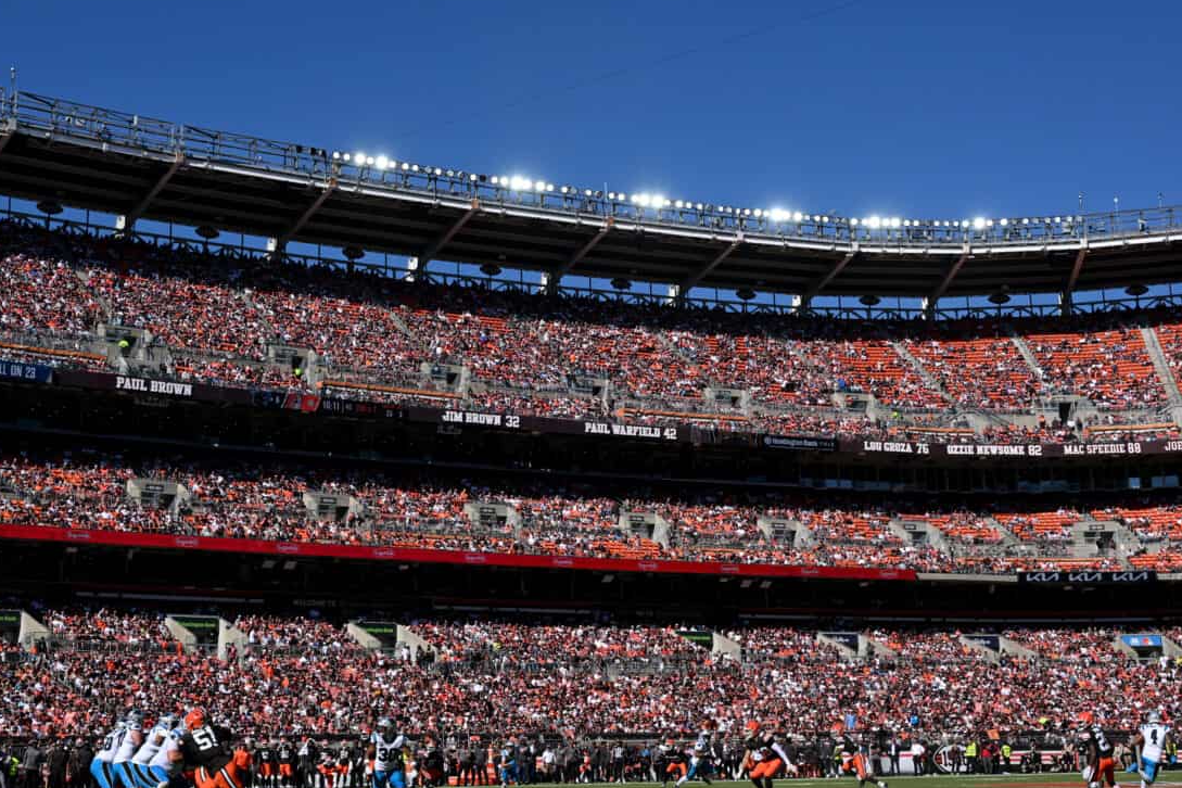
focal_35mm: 47
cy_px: 353
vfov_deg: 28.6
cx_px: 488
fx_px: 1543
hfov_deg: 41.8
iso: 400
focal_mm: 32
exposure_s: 1/2000
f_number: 8
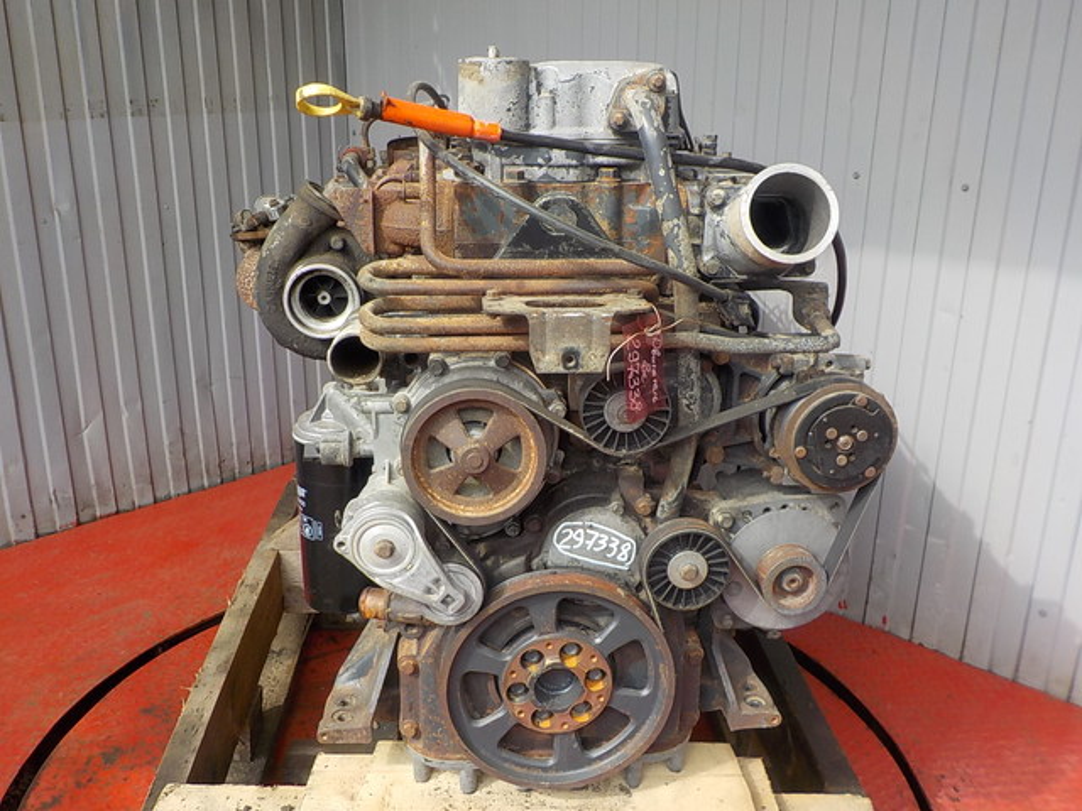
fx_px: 938
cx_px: 541
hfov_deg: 60.0
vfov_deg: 46.8
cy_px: 406
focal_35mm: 30
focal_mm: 4.1
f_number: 3.3
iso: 125
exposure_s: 1/200
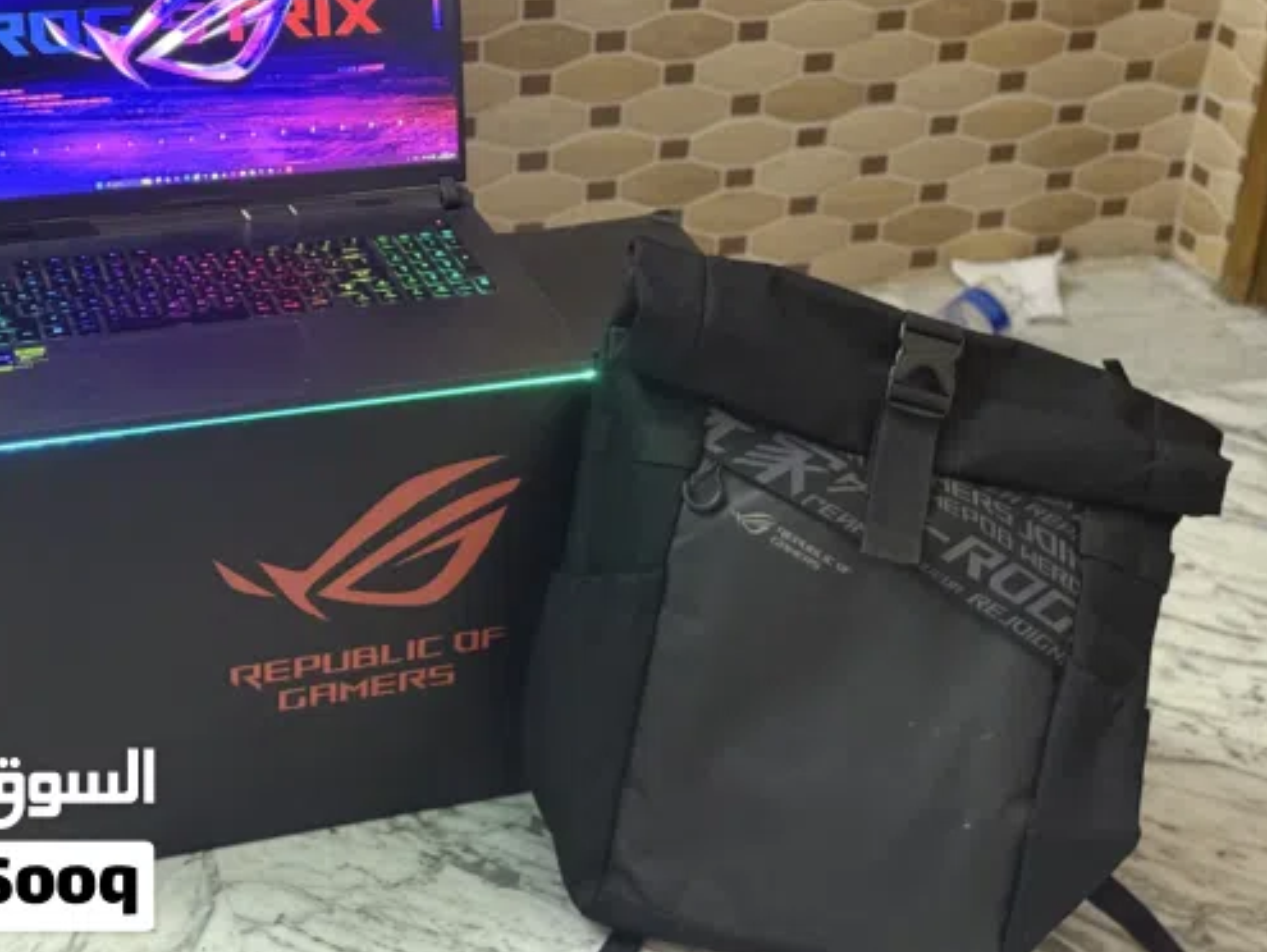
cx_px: 540
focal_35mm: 62
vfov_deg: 23.6
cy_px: 379
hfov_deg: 31.1
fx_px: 2271
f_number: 1.78
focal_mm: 6.76
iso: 640
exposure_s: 1/20
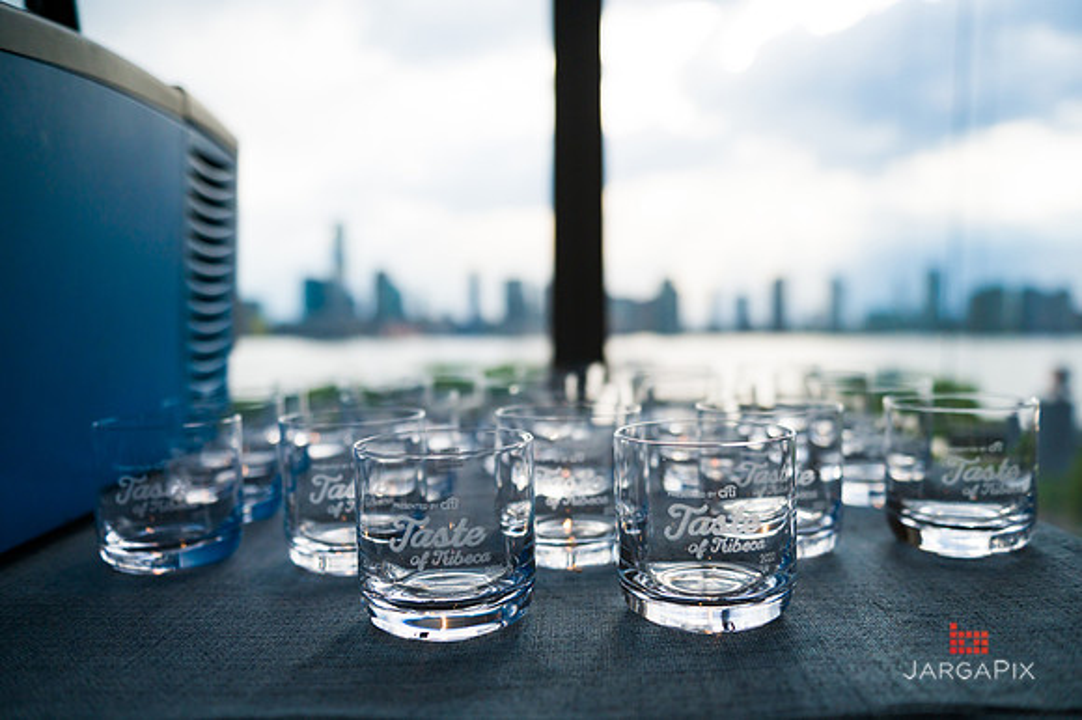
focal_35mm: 32
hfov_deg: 58.7
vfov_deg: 41.1
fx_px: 961
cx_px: 541
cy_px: 360
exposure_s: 1/5000
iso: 640
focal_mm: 32
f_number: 3.2
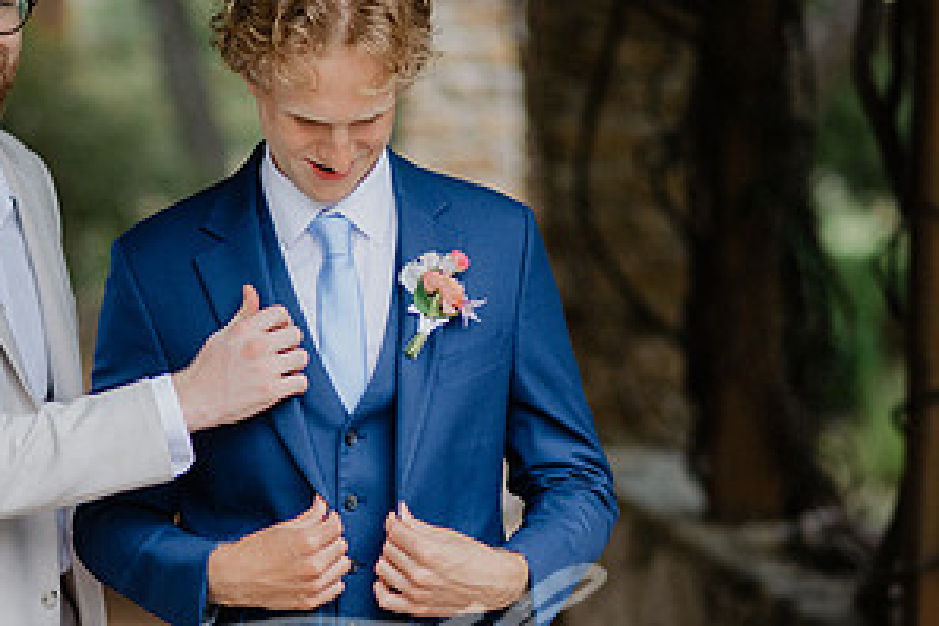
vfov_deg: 8.3
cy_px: 384
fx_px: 4329
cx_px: 424
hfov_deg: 12.4
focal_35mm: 166
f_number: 2
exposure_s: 1/2000
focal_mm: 85
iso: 200
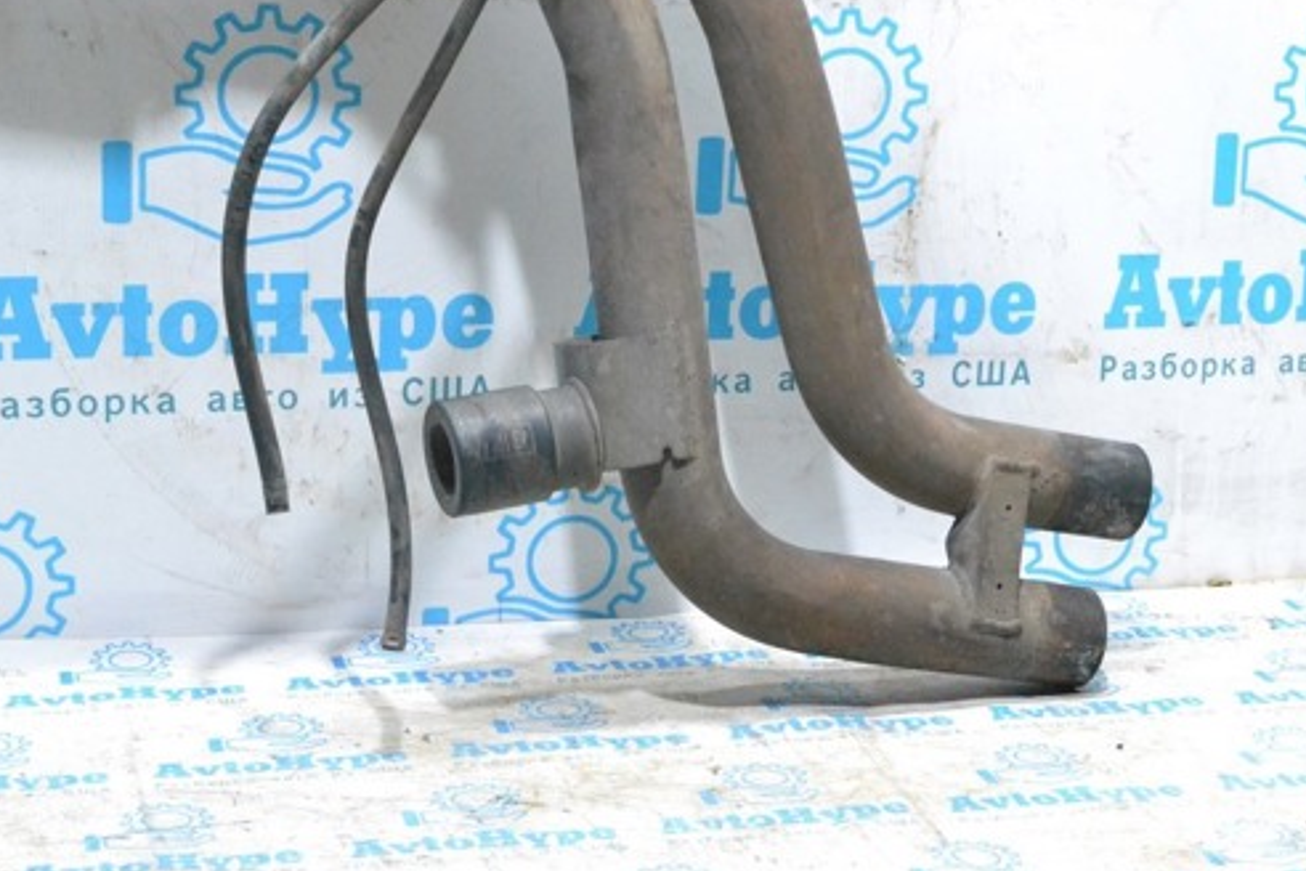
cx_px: 828
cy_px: 316
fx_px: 2829
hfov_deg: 25.9
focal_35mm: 78
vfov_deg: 17.5
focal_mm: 40
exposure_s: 1/160
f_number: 9
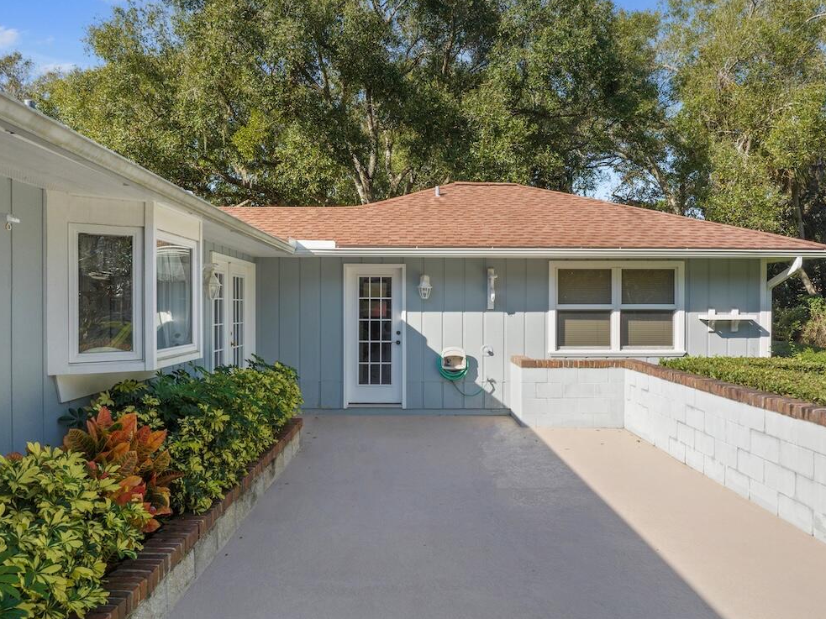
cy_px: 317
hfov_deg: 69.4
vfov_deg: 54.9
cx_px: 413
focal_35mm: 25
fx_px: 596
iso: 200
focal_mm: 12.29
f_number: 6.3
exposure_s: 1/60
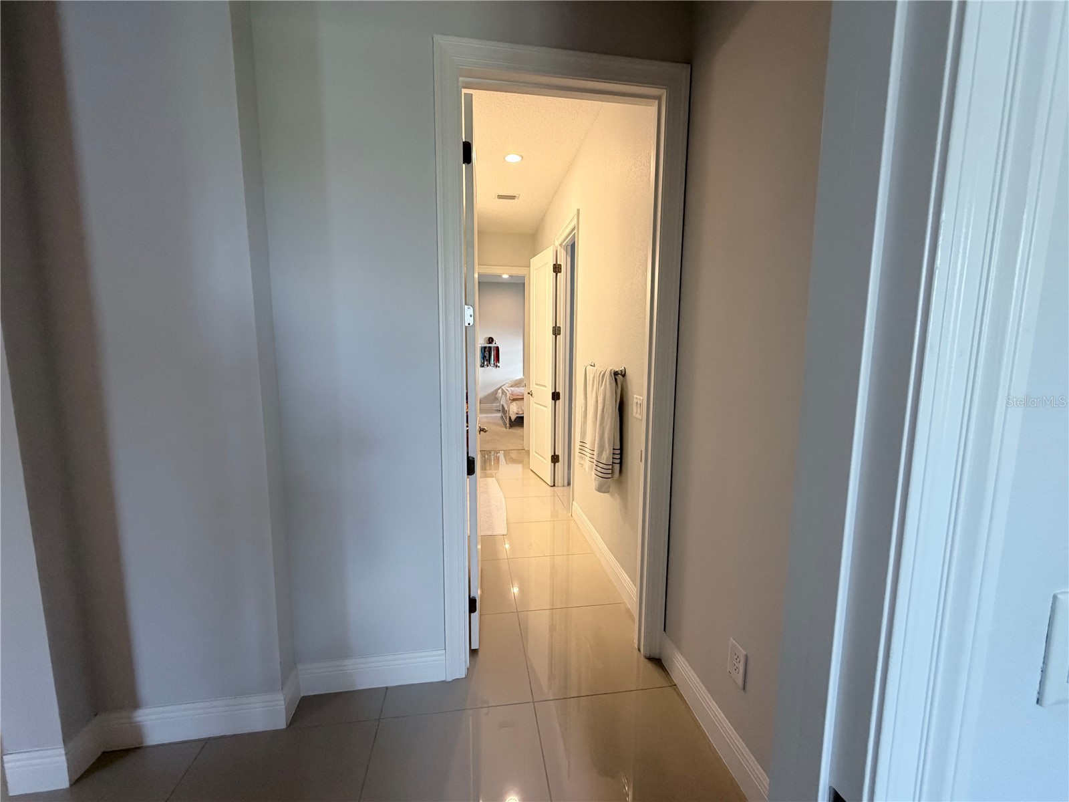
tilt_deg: -6.9
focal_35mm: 14
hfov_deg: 102.1
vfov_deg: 85.7
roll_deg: -0.4
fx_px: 432
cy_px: 401
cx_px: 534
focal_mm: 2.22
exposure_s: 1/120
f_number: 2.2
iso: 320
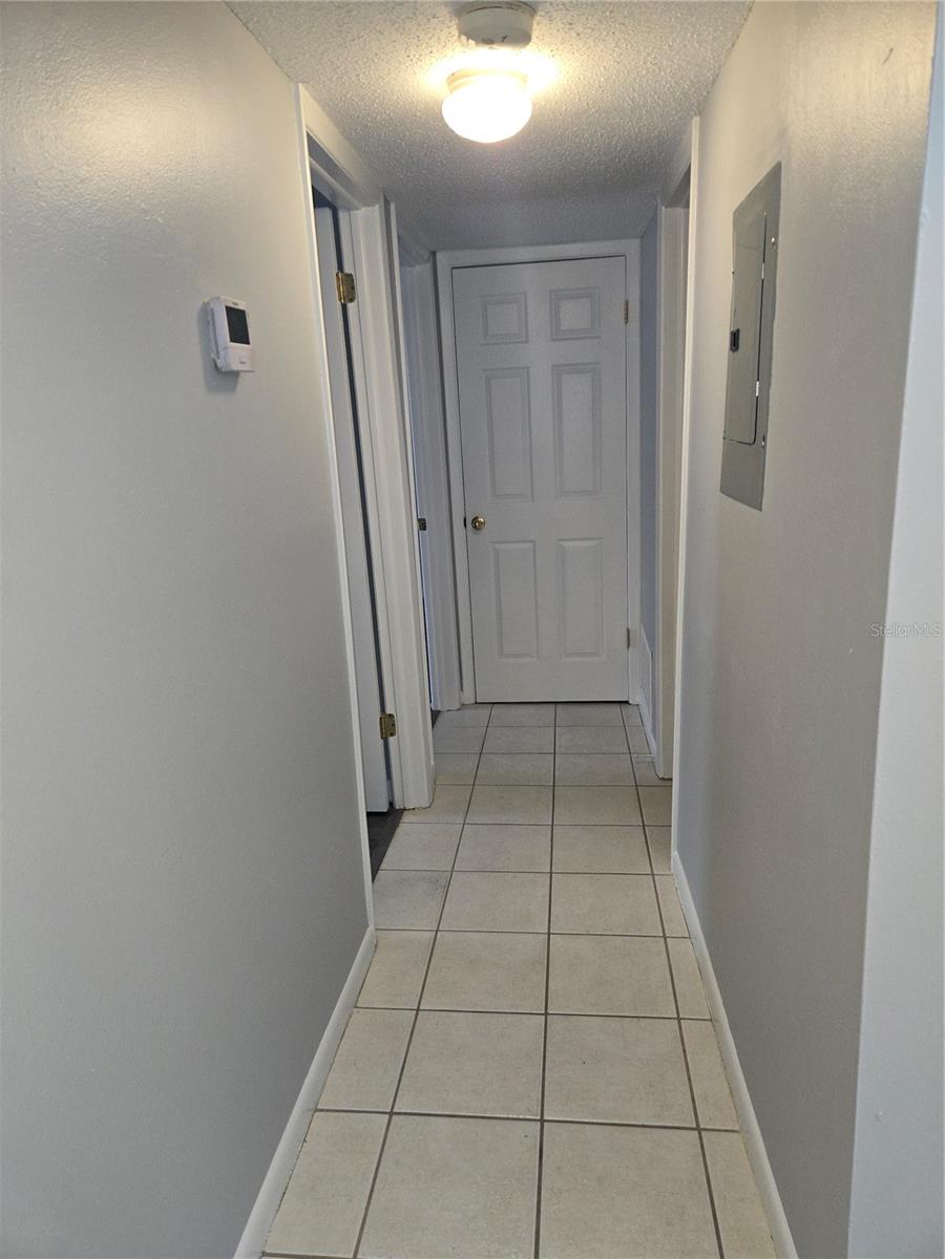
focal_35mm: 23
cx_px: 472
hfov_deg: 58.9
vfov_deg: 73.9
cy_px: 630
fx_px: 837
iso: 125
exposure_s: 1/60
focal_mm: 5.4
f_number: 1.8
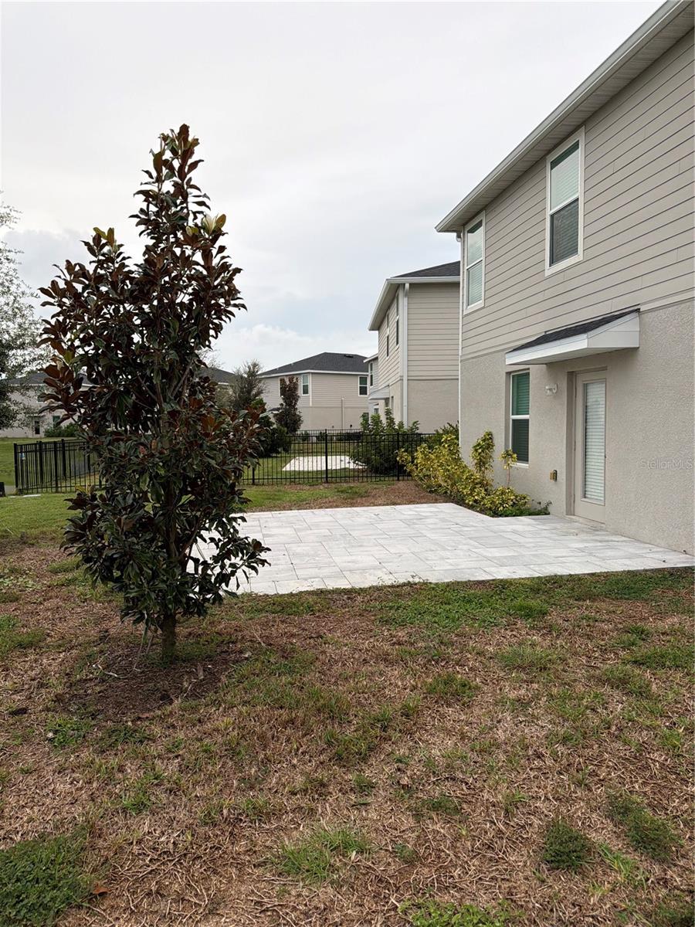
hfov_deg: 56.8
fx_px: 642
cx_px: 348
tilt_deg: -4.0
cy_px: 464
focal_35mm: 24
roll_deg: +1.2
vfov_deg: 71.6
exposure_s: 1/421
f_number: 1.78
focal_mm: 6.76
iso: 80
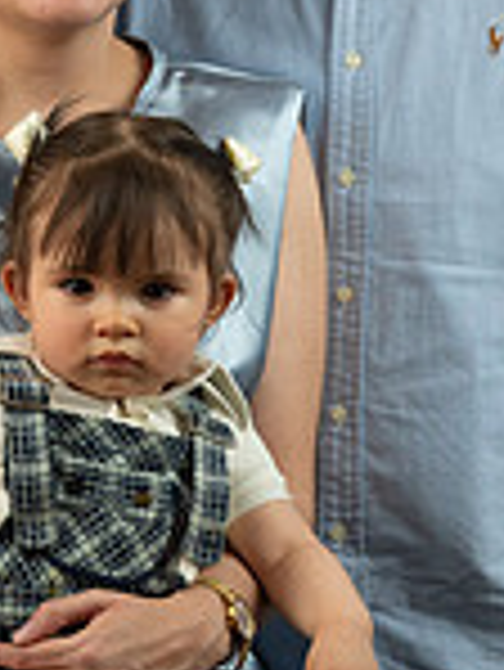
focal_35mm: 151
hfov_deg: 9.8
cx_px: 292
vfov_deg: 13.1
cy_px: 378
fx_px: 2927
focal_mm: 52
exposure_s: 1/200
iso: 1000
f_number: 5.6
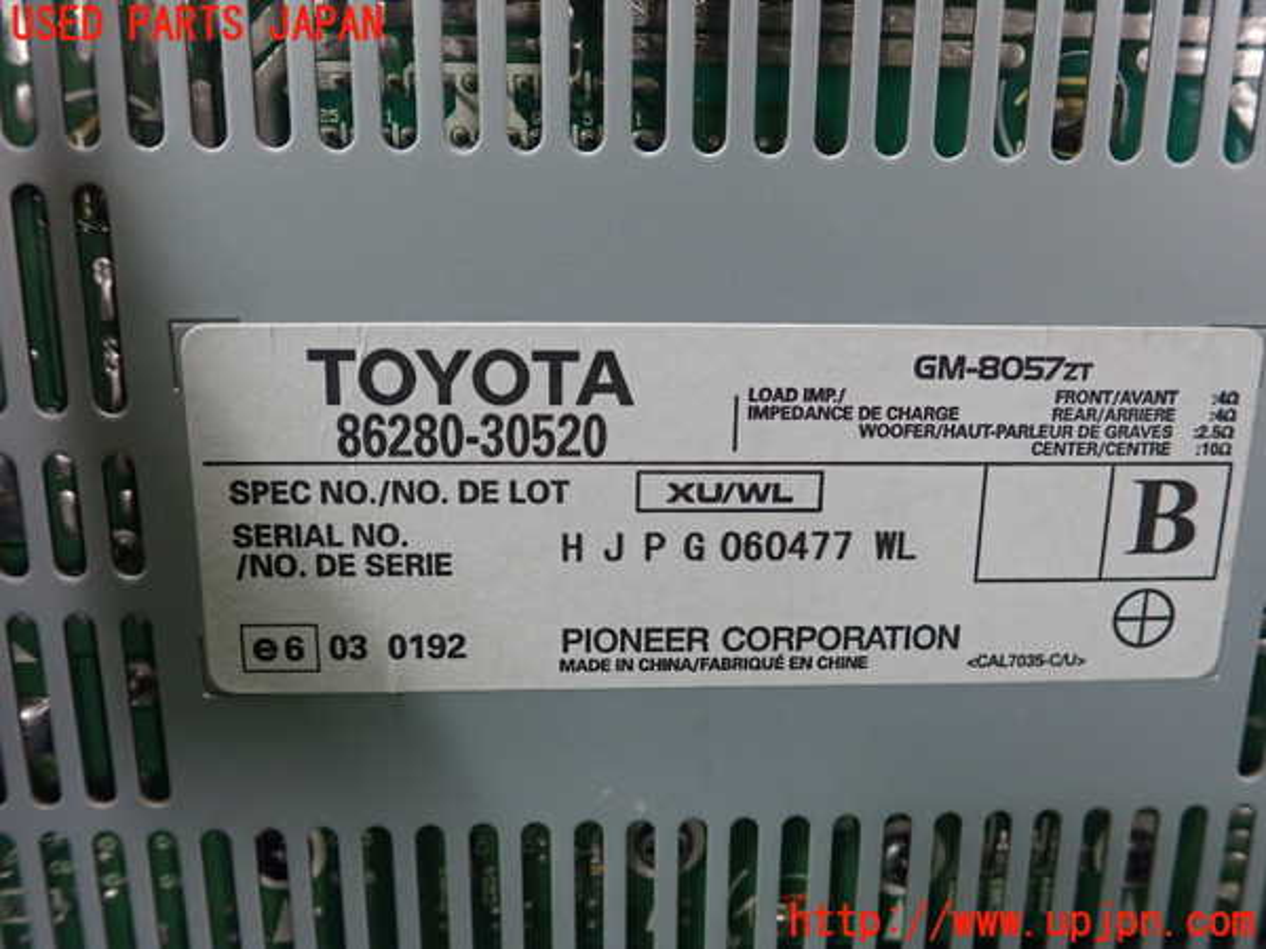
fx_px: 1097
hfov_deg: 60.0
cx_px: 633
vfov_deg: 46.8
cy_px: 474
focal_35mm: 30
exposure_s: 1/125
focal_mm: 5.5
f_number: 2.3
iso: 250
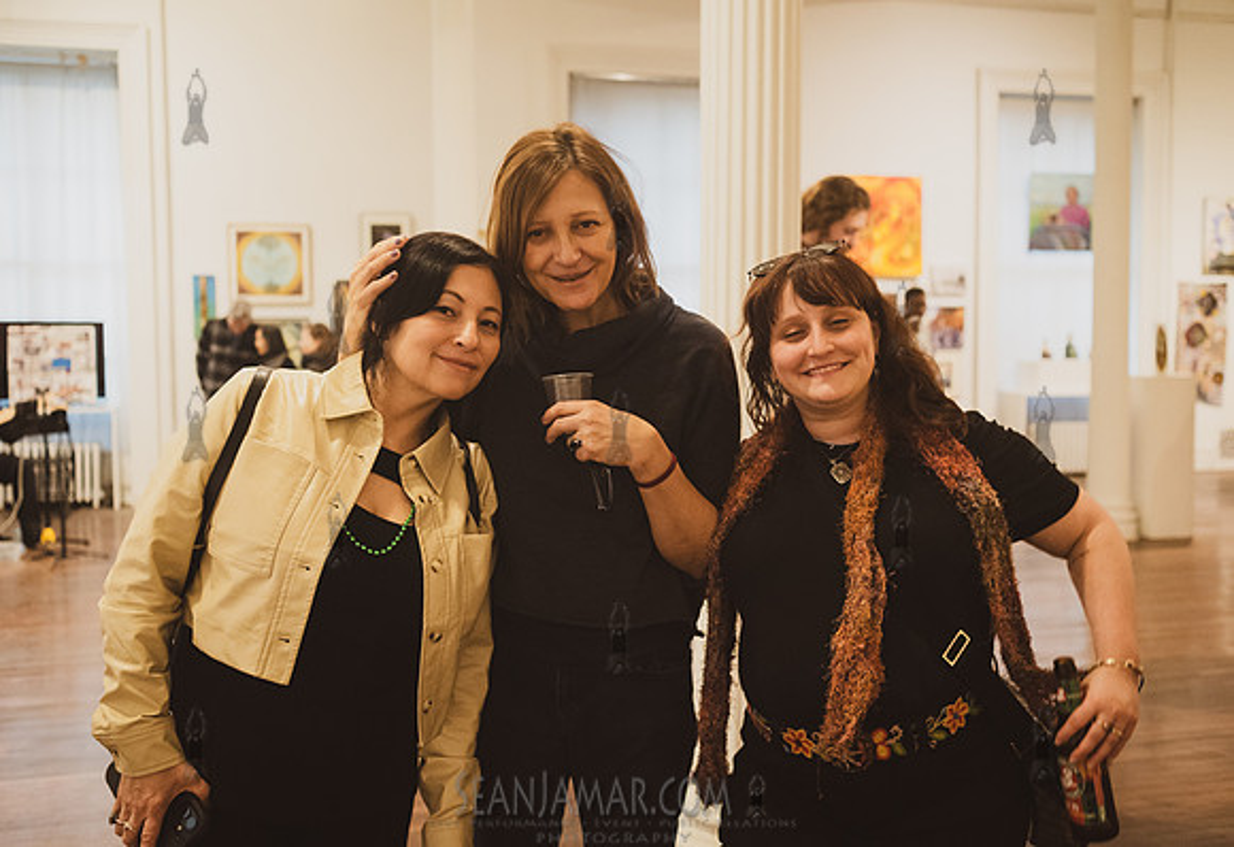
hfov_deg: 52.1
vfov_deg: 37.1
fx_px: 1263
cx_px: 599
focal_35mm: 37
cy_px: 423
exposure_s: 1/160
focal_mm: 35
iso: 4000
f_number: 3.5
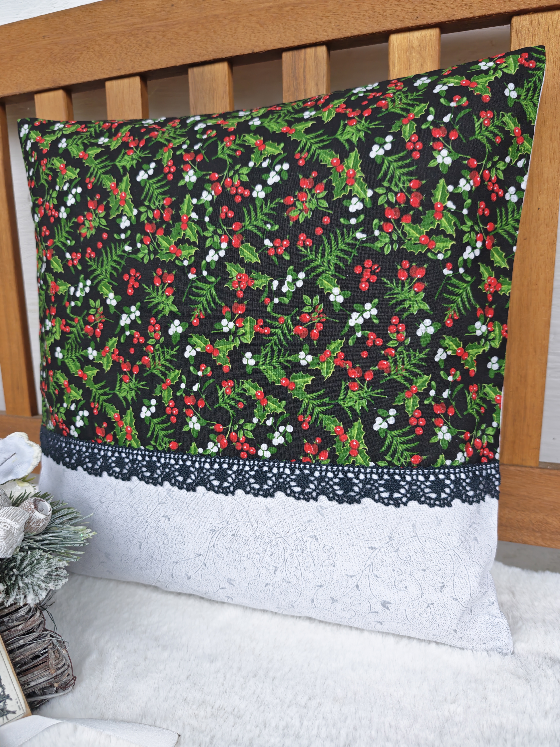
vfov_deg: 73.9
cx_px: 280
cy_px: 374
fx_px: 496
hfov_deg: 58.9
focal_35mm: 23
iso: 50
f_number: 1.6
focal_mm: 6.55
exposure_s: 1/50
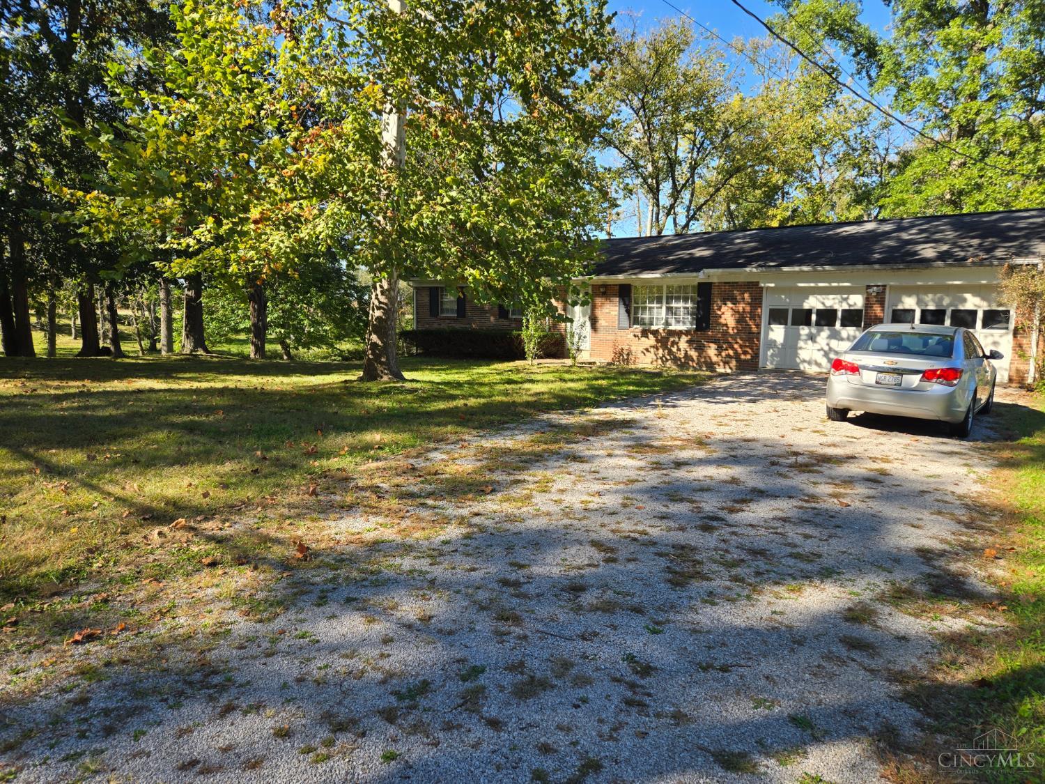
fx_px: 694
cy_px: 392
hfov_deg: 73.9
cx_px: 522
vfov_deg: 58.9
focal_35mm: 23
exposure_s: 1/585
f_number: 1.8
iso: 25
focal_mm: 5.4
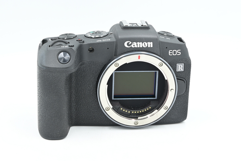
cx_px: 120
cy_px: 80
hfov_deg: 27.0
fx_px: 502
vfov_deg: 18.2
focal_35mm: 75
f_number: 14
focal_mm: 75
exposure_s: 1/13
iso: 200
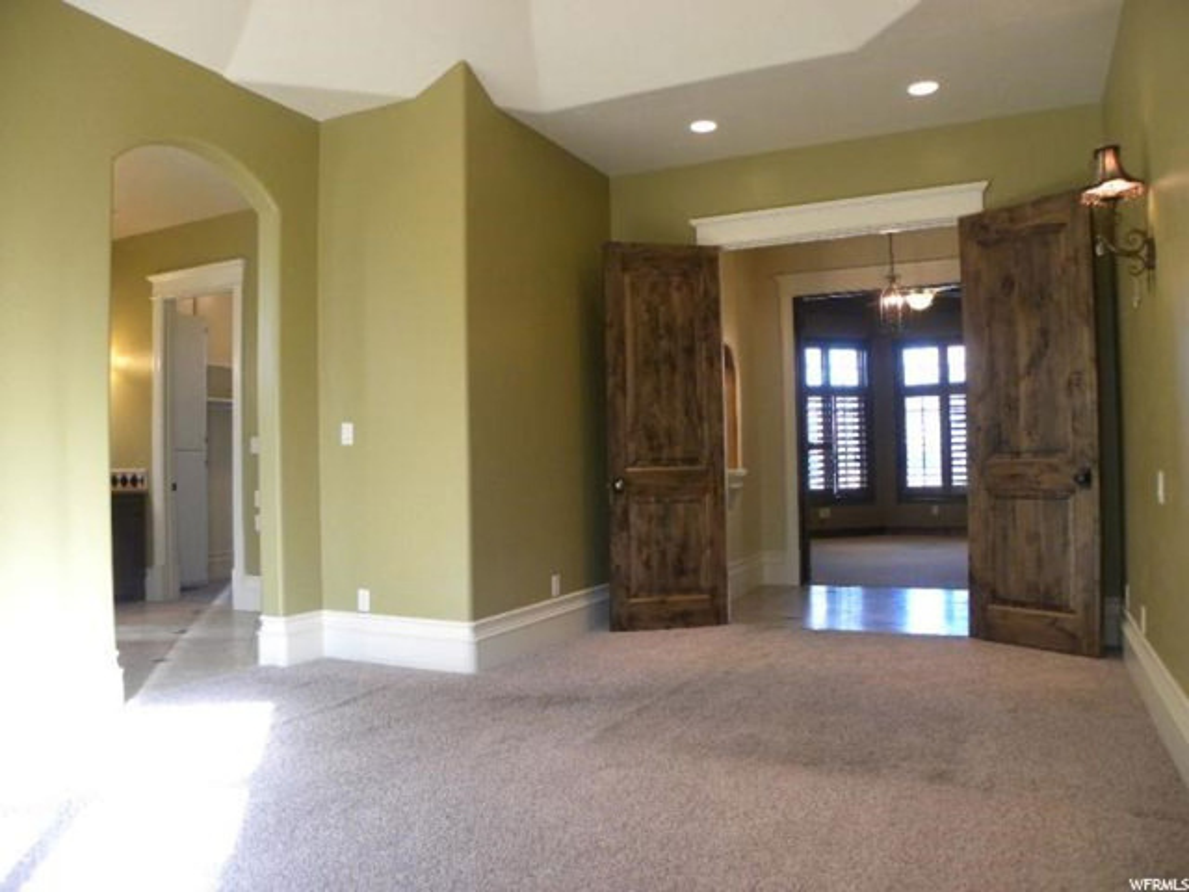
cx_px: 594
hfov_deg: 67.3
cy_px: 446
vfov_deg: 53.1
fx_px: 893
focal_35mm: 26
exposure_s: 1/63.1
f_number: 2.8
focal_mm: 4.6
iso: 237
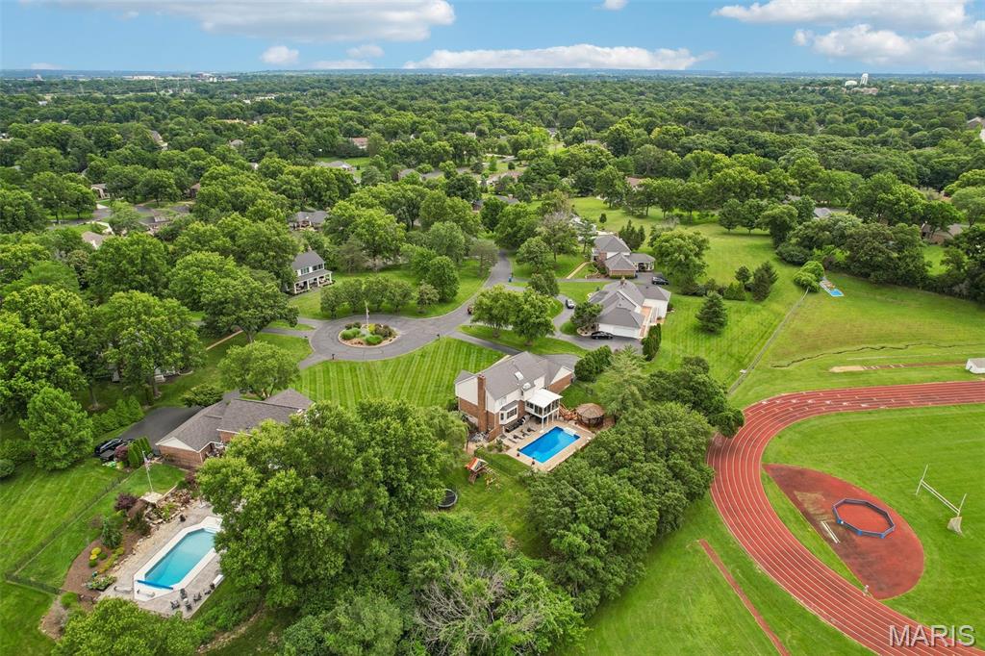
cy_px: 328
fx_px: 602
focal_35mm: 22
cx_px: 492
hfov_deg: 78.6
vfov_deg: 57.2
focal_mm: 8.4
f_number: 2.8
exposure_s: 1/1000
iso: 100
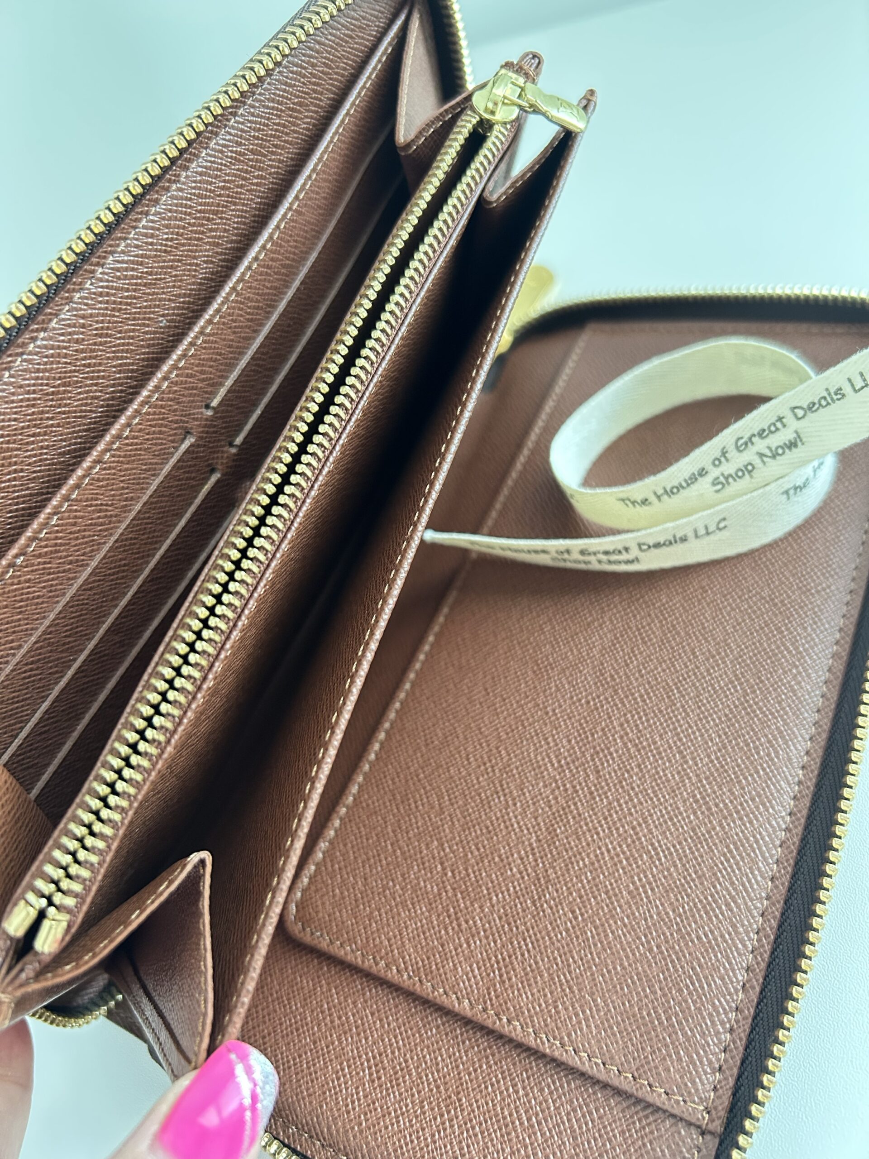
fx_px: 870
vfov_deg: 67.3
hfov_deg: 53.1
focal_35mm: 26
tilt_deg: -43.8
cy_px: 580
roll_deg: +34.2
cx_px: 434
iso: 400
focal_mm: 5.7
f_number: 1.5
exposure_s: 1/60
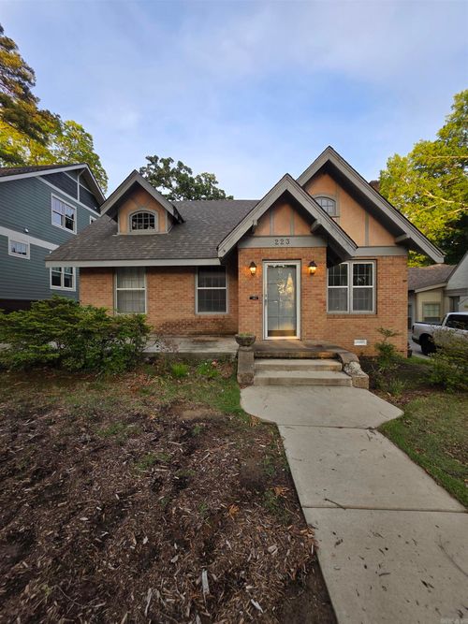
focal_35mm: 13
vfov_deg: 106.2
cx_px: 234
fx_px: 234
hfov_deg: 89.9
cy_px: 312
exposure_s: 1/120
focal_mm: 2.2
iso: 20
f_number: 1.9
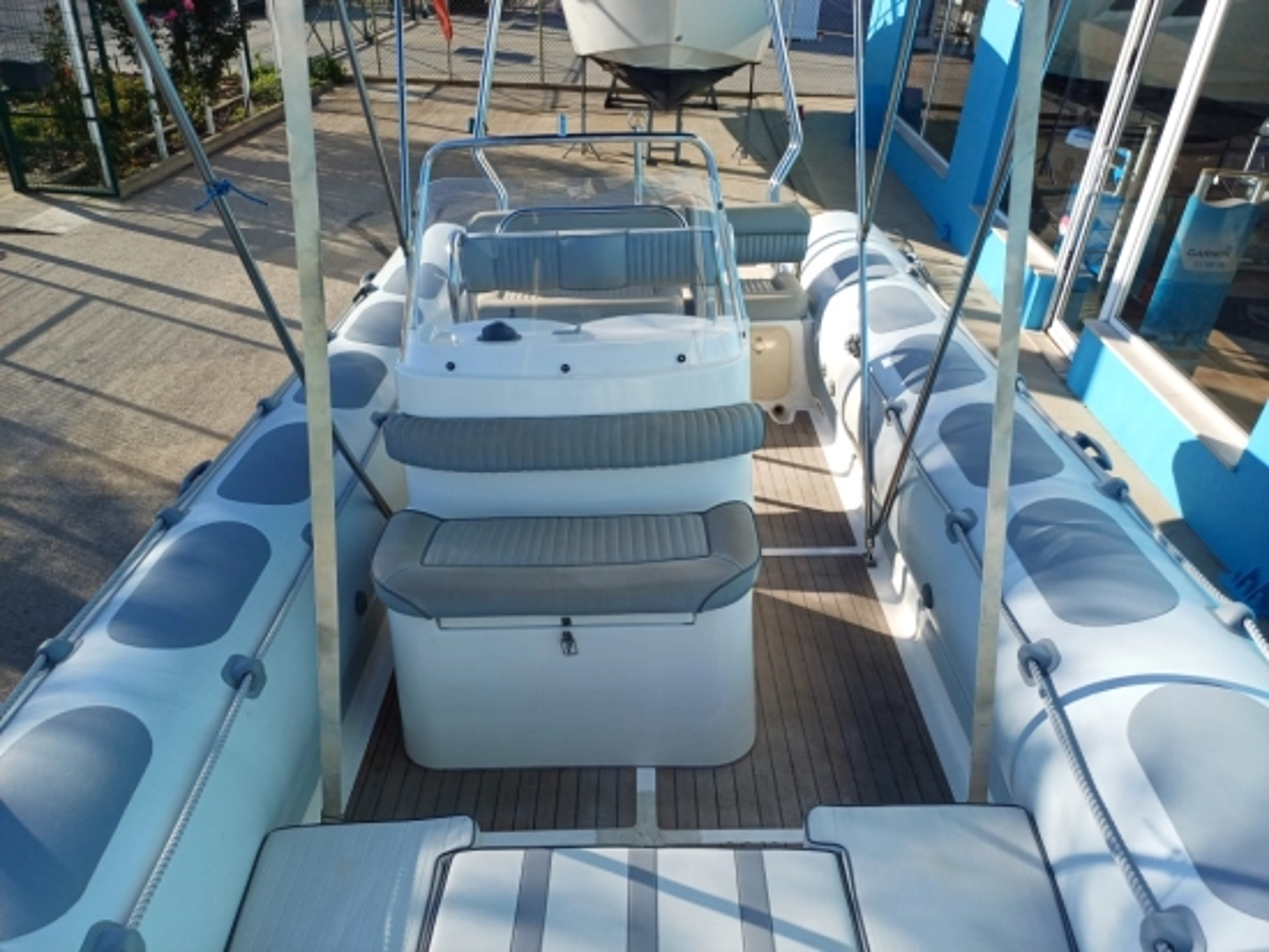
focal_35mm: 25
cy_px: 476
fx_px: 917
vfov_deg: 54.9
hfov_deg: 69.4
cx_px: 634
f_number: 1.8
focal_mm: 4.65
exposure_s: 1/1024
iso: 50
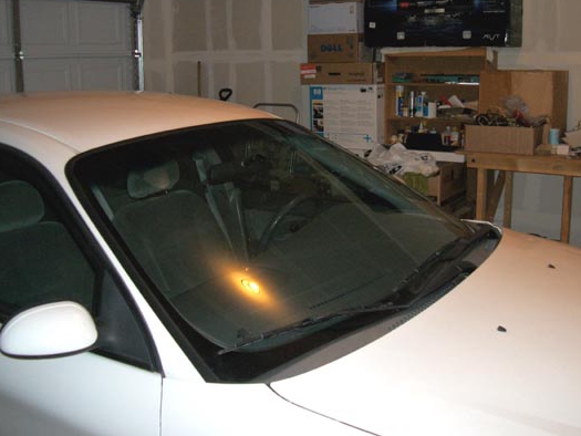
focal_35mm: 39
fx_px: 655
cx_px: 339
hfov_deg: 47.7
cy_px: 179
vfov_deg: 36.7
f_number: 2.9
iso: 160
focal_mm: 5.7
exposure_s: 1/30
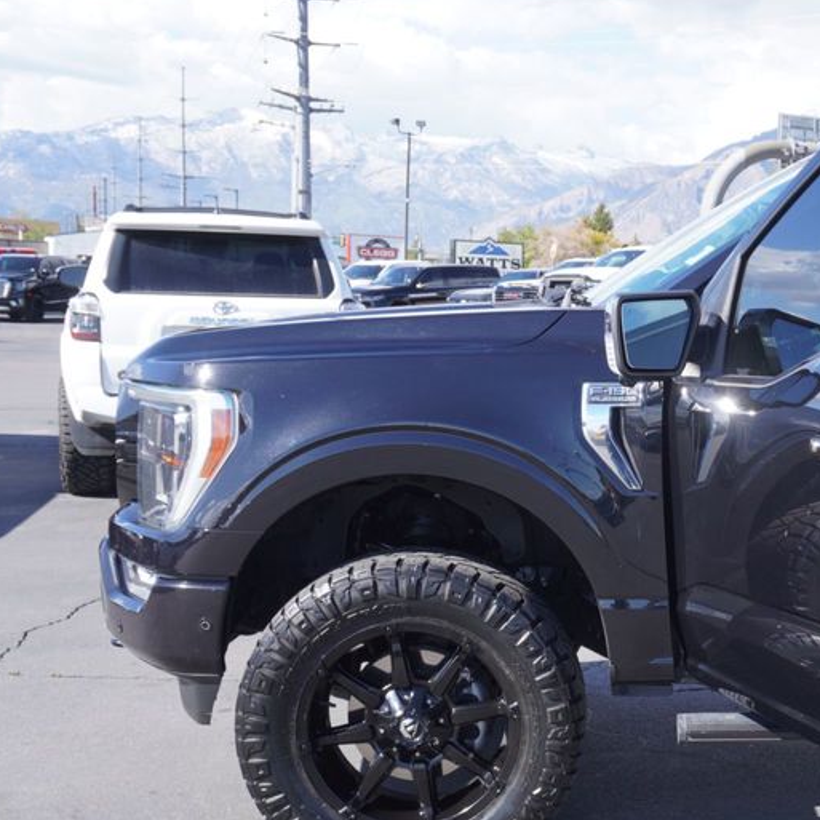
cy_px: 526
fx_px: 1501
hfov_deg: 28.8
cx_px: 801
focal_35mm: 56
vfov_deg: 30.4
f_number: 6.3
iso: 100
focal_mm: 22
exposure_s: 1/160
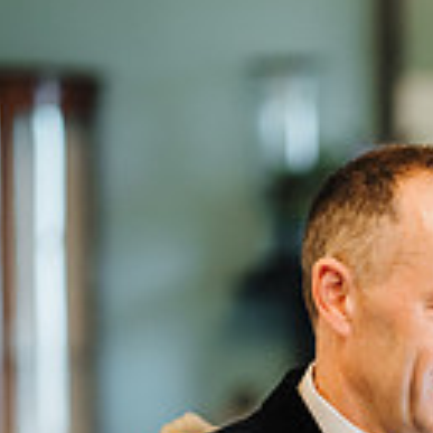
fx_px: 4614
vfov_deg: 5.4
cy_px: 485
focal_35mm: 326
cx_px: 514
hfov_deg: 5.4
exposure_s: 1/200
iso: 1600
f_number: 1.8
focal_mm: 85
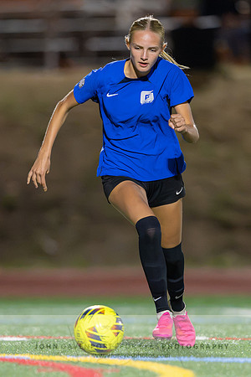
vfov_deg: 2.4
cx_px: 145
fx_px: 8911
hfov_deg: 1.6
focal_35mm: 852
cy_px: 199
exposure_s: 1/1000
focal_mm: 400
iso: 11400
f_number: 2.8
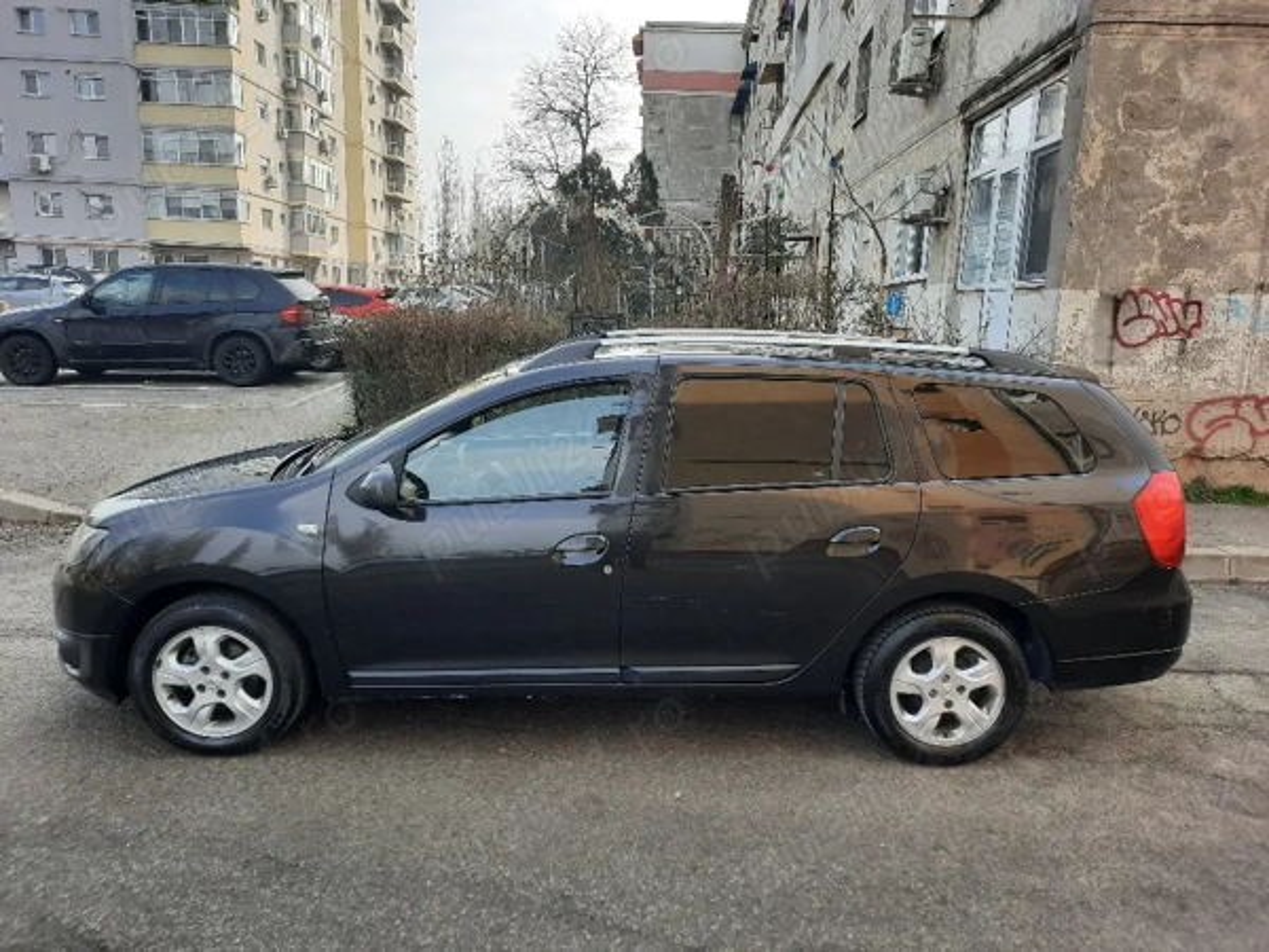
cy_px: 476
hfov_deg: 69.4
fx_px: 916
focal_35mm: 25
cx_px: 634
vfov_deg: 54.9
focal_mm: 4.6
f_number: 2
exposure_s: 1/213
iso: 32
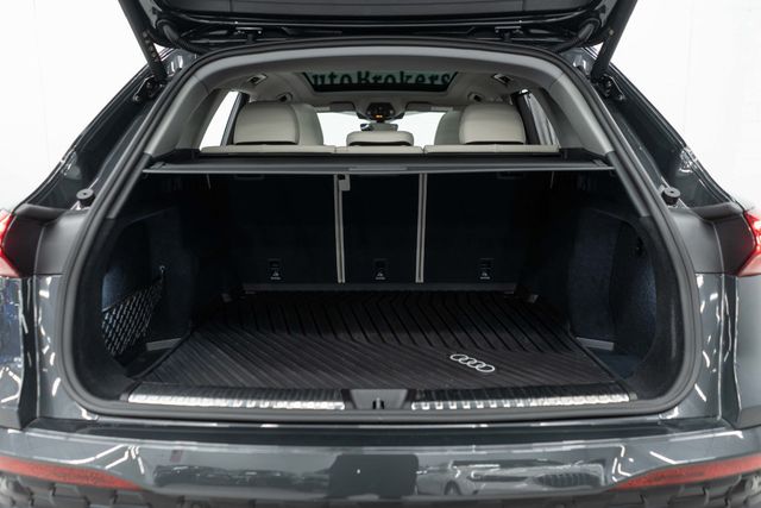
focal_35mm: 28
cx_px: 380
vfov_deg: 46.4
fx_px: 592
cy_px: 254
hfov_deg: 65.5
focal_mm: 28
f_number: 3.2
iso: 640
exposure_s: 1/50
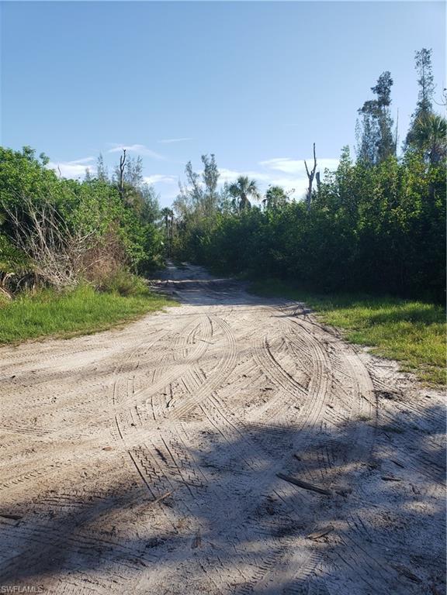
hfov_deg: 53.1
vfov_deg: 67.3
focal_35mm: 26
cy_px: 298
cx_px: 224
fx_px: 448
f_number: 2.4
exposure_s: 1/816
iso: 50
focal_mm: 4.3
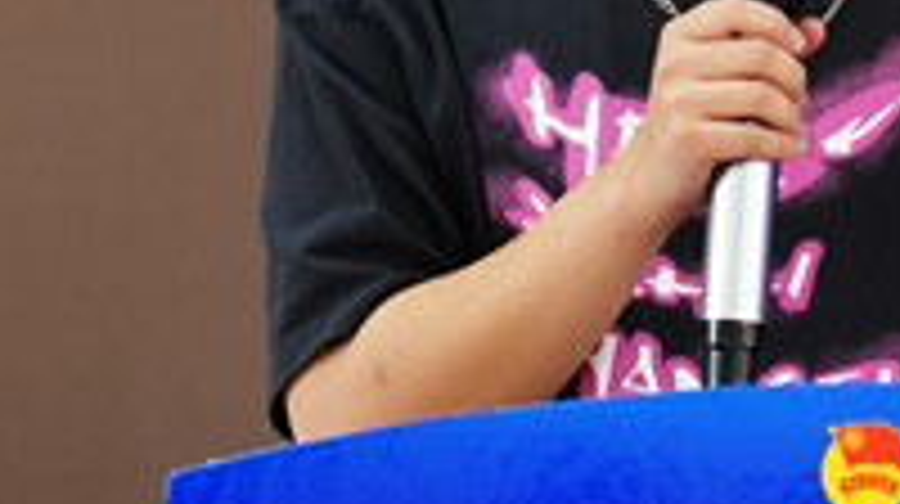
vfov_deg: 2.7
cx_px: 999
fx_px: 10489
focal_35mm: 440
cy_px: -209
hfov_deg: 4.9
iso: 500
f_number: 4
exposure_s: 1/160
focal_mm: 105
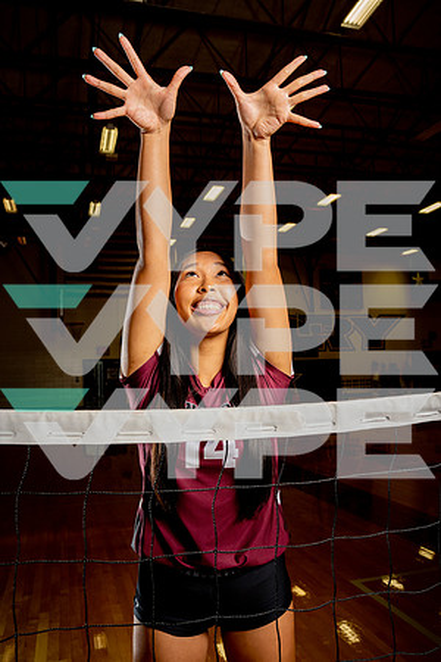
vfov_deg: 61.9
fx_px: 551
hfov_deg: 43.6
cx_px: 220
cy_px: 331
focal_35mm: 30
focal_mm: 30
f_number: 7.1
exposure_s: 1/250
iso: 400
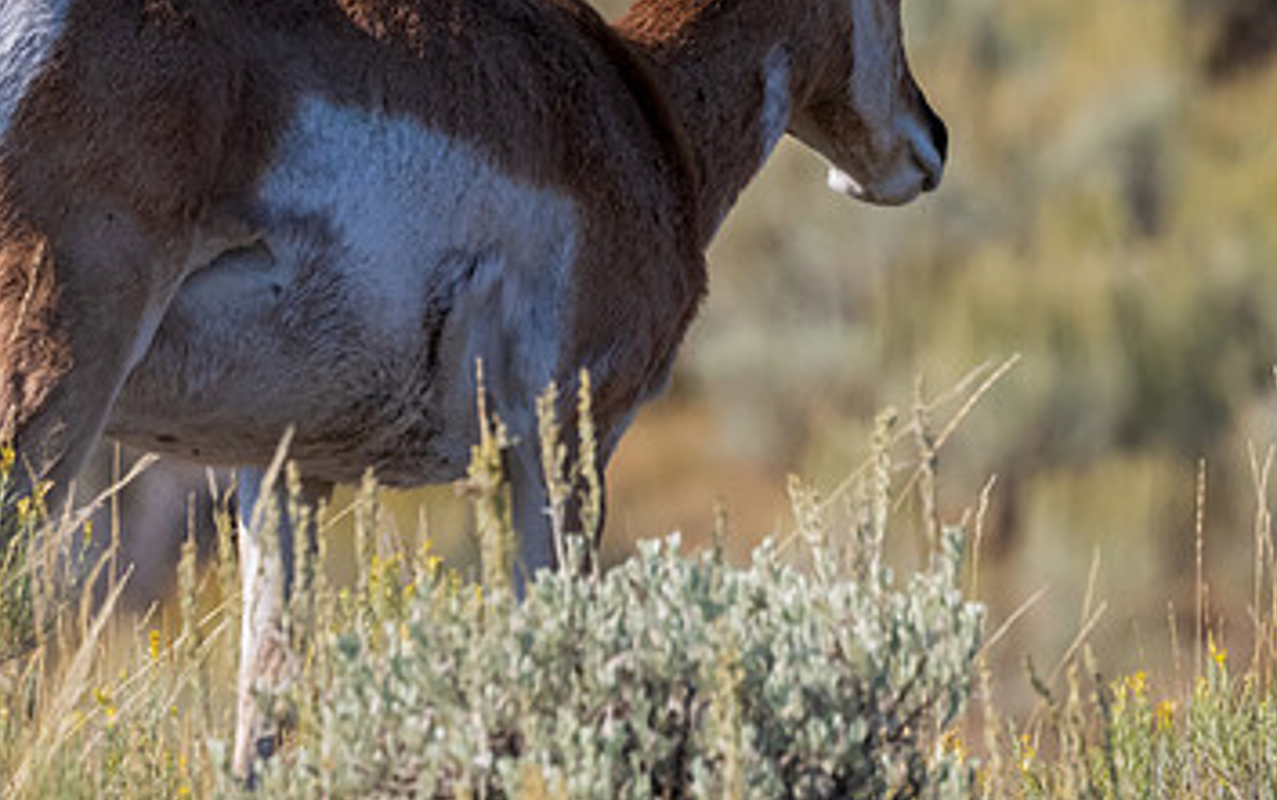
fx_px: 38092
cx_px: 566
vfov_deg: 1.2
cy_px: 256
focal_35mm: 1094
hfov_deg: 1.9
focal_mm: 380
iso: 1100
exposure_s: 1/2000
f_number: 9
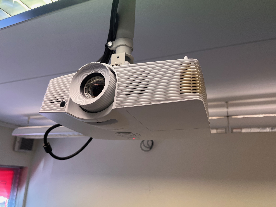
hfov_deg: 67.3
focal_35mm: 26
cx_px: 138
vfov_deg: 53.1
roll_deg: -1.4
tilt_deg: +16.4
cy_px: 104
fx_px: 207
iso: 40
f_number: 1.6
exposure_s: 1/100
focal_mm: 5.1
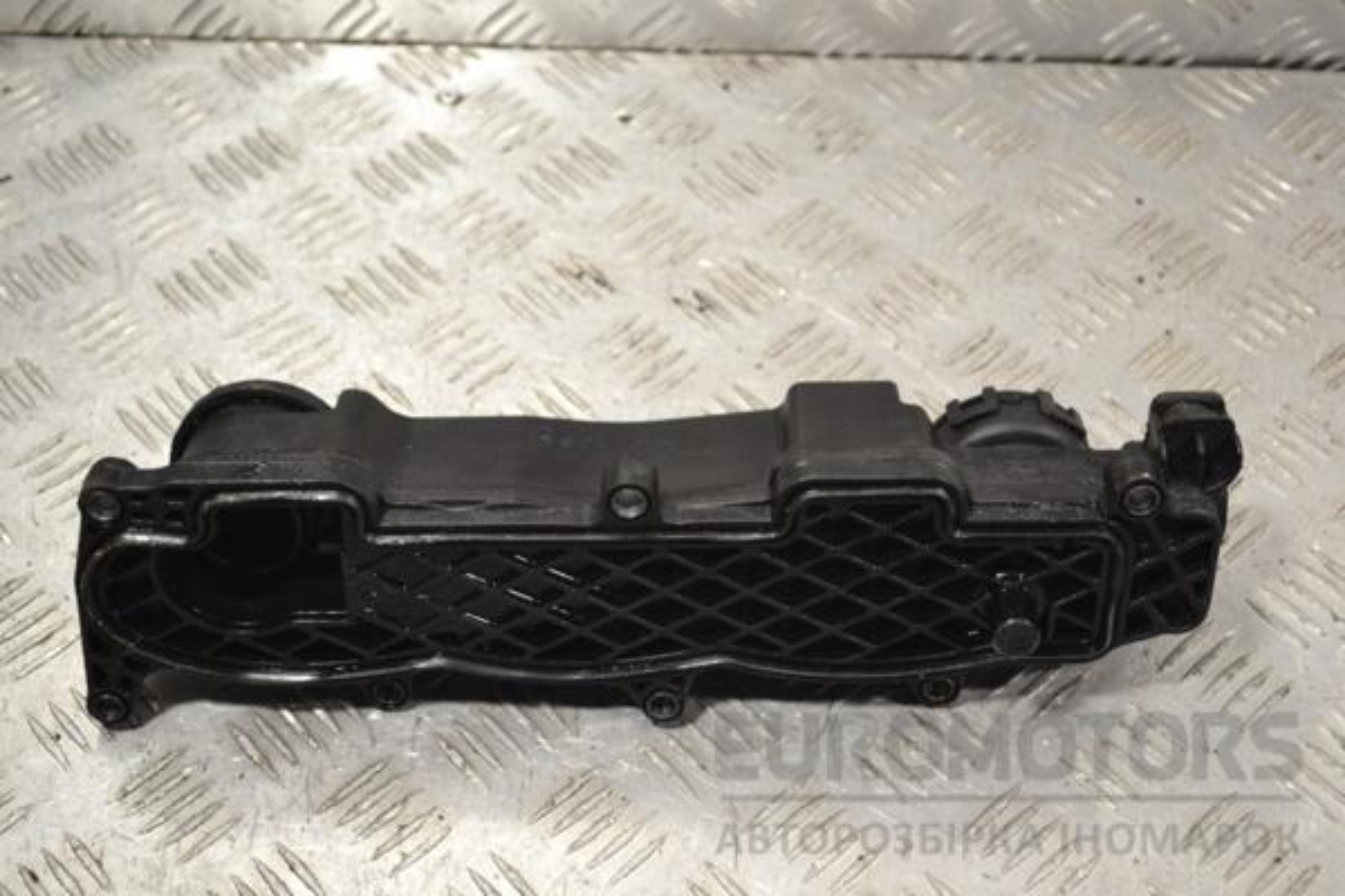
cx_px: 672
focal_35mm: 52
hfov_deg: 37.9
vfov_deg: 25.8
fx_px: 1961
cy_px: 448
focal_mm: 35
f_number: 5
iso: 400
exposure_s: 1/80
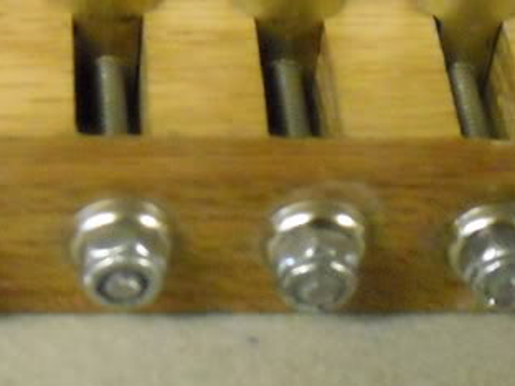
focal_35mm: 115
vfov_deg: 12.8
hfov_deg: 17.0
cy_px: 343
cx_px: 127
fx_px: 1711
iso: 800
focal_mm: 5.7
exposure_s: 1/45
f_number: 2.8
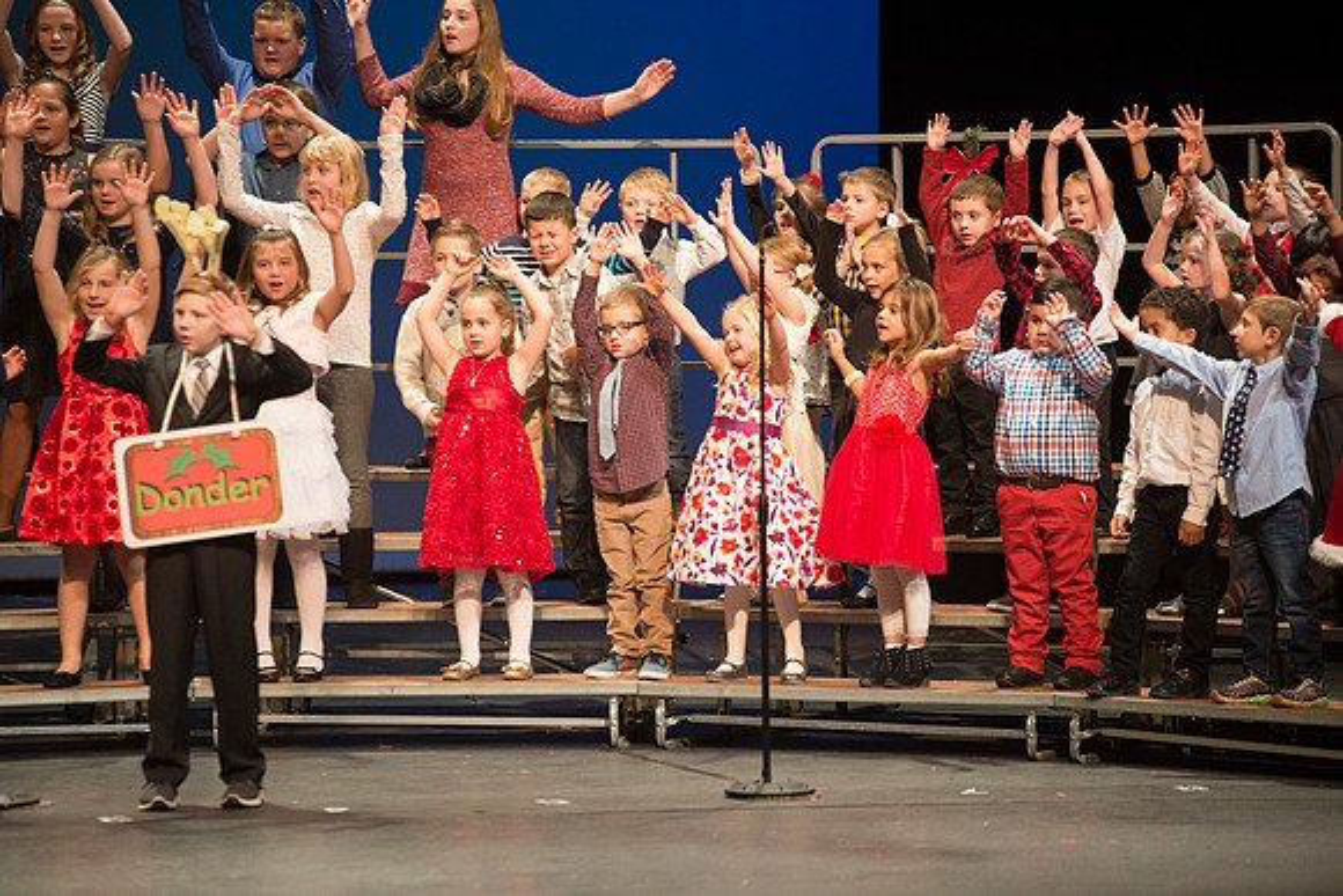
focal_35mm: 200
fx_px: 7463
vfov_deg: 6.9
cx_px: 672
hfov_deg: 10.3
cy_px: 448
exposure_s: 1/200
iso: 2500
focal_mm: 200
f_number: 2.8
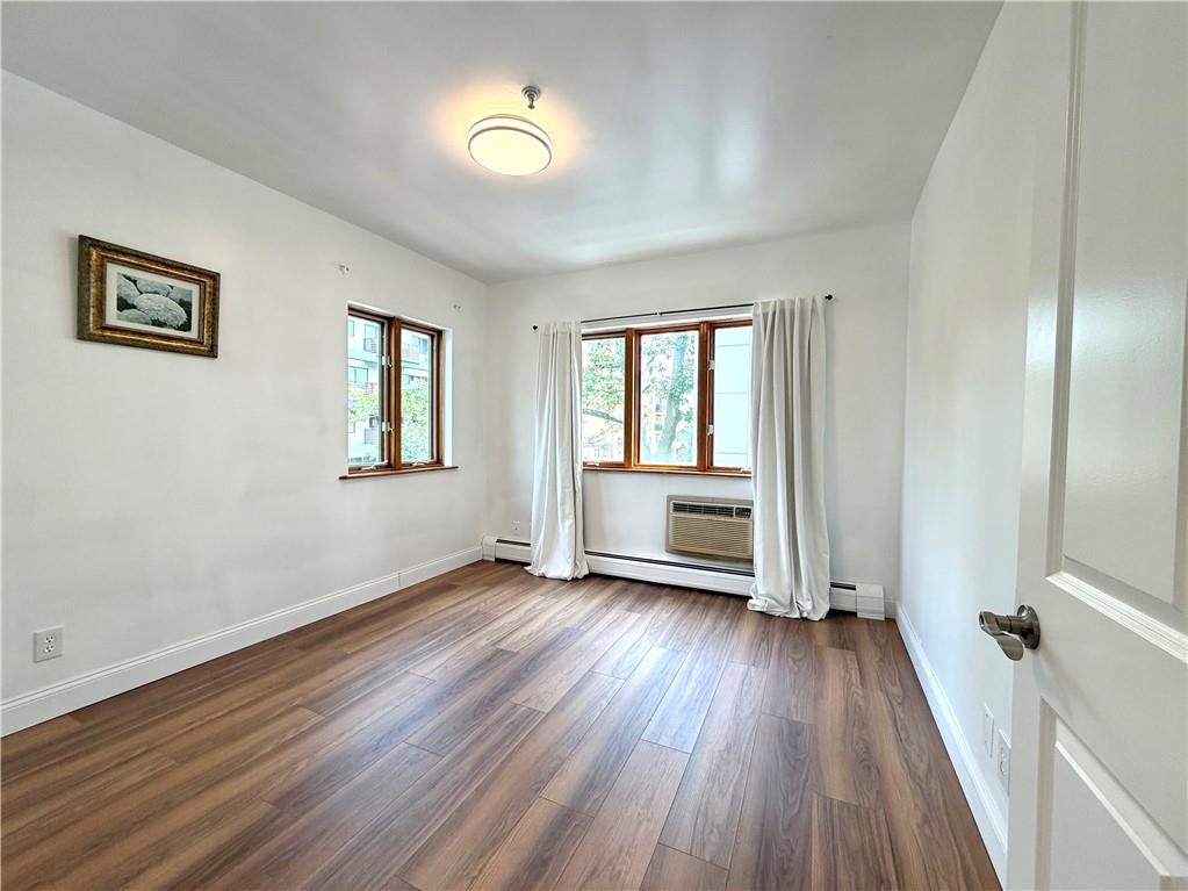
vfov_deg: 85.7
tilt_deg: -1.8
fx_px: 480
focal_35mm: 14
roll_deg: -1.5
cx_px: 594
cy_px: 446
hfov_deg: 102.1
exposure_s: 1/120
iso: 80
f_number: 2.2
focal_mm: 2.22
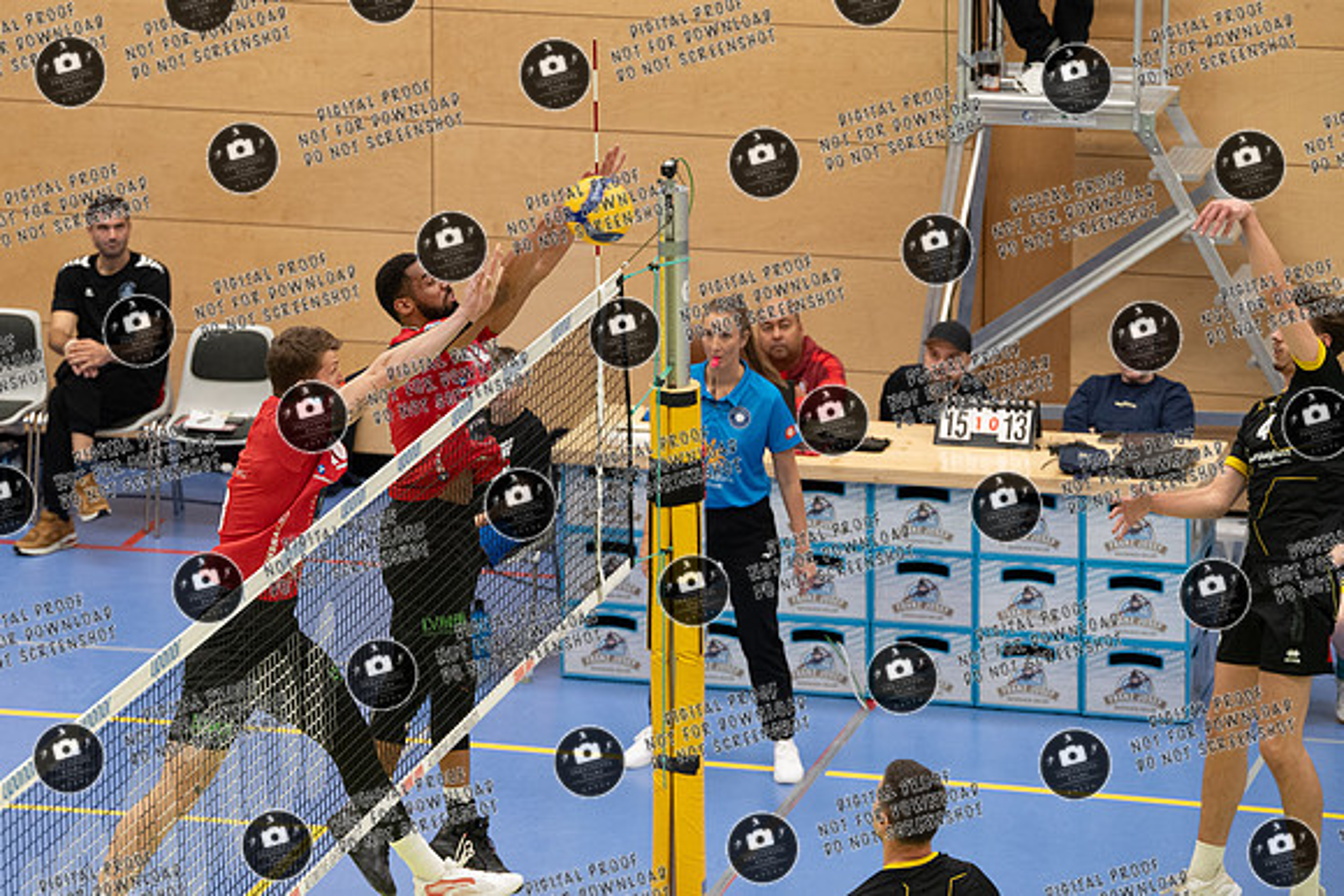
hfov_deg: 10.6
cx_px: 465
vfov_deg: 7.1
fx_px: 7242
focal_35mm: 194
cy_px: 318
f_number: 3.5
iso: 3200
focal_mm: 145
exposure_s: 1/1250
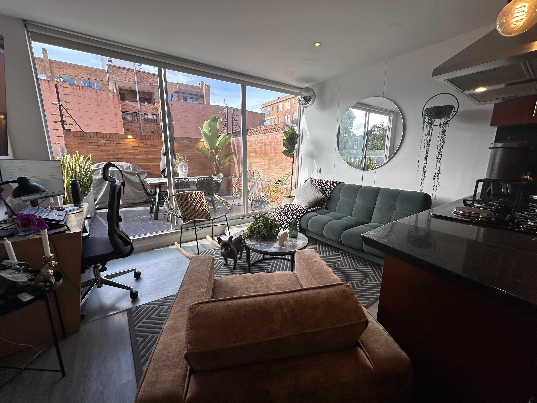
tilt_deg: -12.0
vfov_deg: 85.7
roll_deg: -0.3
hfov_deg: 102.1
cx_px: 268
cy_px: 202
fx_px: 217
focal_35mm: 14
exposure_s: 1/218
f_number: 2.2
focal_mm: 2.22
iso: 40
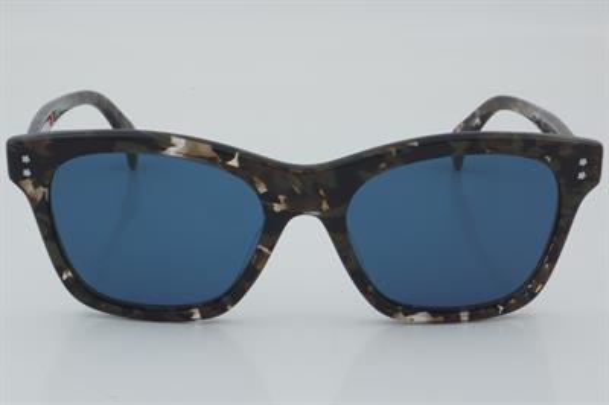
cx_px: 304
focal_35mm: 82
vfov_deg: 16.5
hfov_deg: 24.6
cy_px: 202
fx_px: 1394
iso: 100
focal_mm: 55
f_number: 32
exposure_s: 1/3
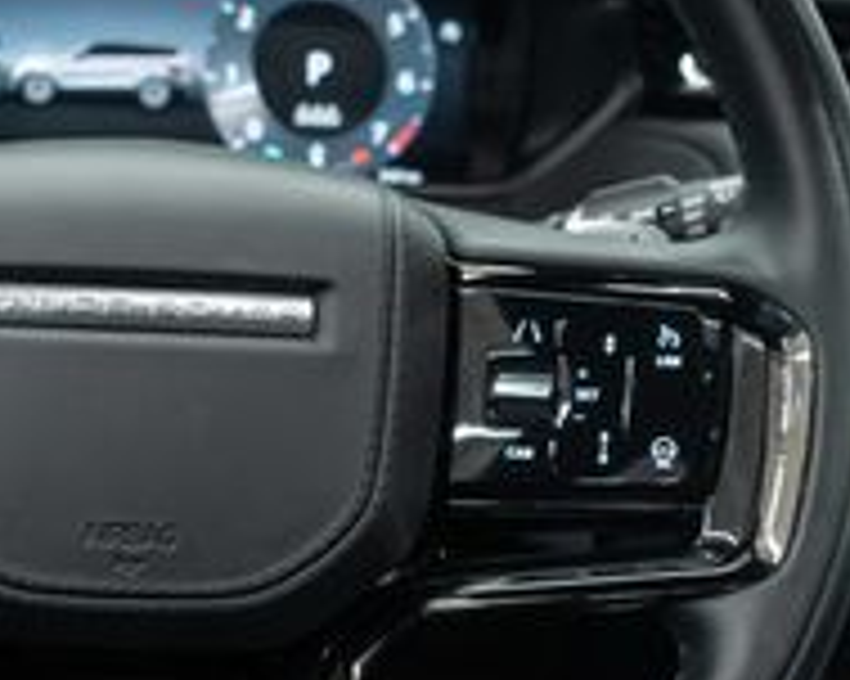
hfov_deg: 21.2
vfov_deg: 17.2
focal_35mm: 89
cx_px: 139
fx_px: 2238
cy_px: 403
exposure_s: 1/40
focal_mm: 28
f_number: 3.5
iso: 640
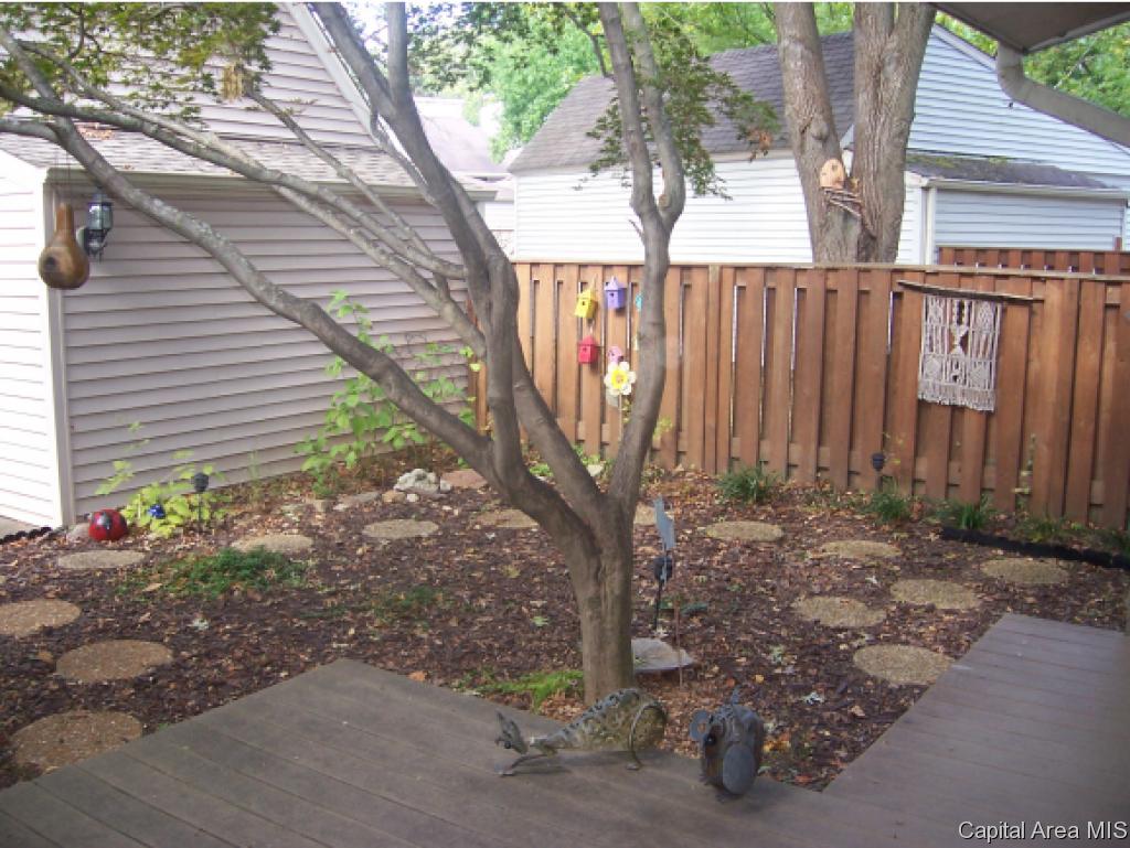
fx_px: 1176
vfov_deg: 39.7
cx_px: 565
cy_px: 424
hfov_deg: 51.3
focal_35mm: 36
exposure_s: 1/90
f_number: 3
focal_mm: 6
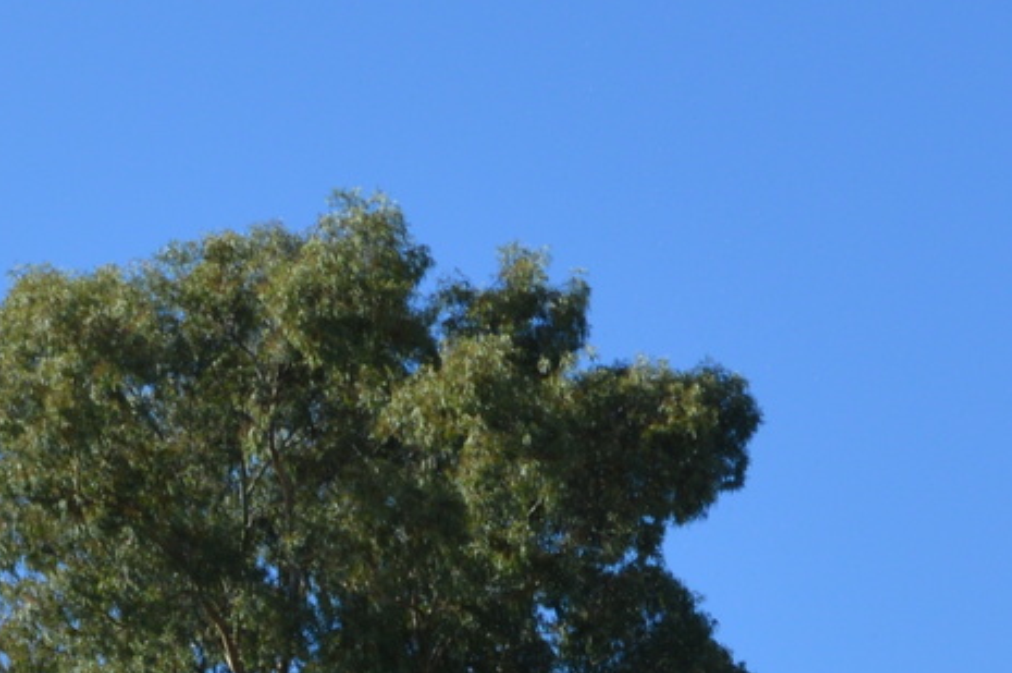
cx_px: 385
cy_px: 824
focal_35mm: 213
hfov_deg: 9.7
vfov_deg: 6.4
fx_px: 5981
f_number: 8
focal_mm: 30
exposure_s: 1/250
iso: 100
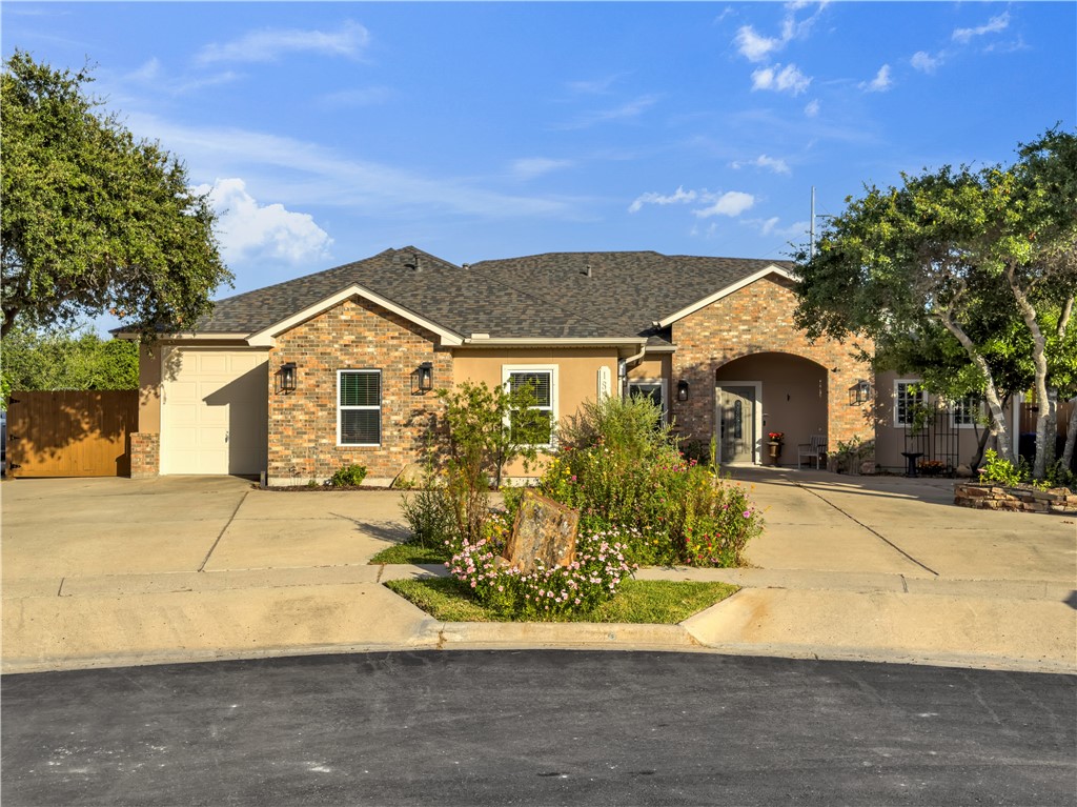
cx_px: 538
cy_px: 404
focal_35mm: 34
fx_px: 1057
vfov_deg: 41.8
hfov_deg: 54.0
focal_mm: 6.76
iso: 64
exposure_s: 1/5000
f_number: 1.8
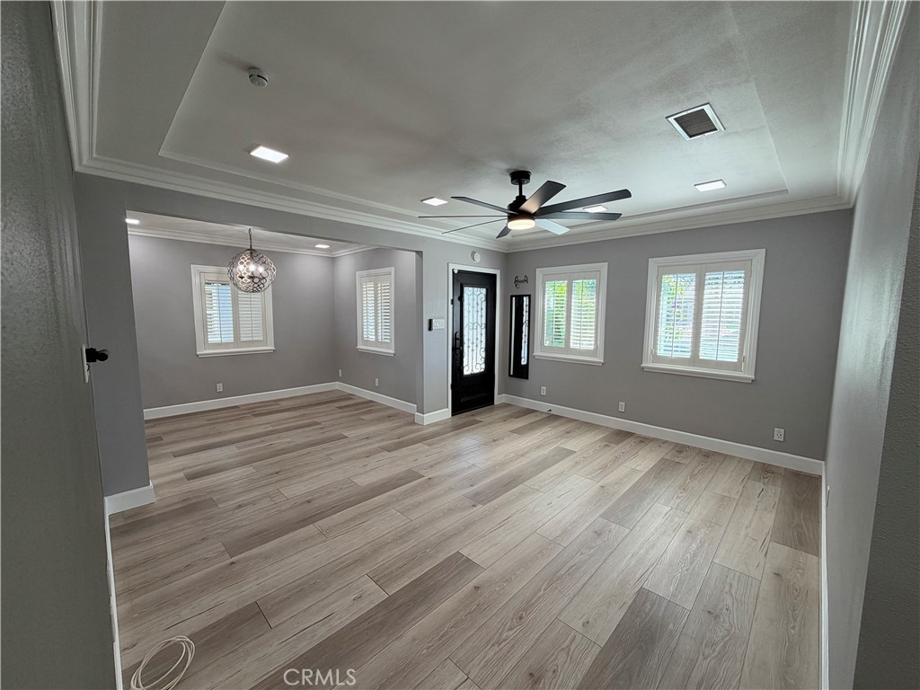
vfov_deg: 85.7
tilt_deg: -5.2
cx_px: 460
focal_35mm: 14
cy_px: 345
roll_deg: -0.2
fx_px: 372
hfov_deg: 102.1
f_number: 2.2
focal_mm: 2.22
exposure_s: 1/120
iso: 100
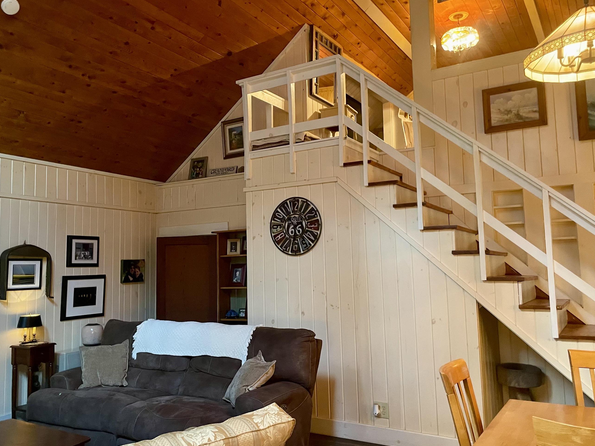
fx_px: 533
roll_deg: +1.1
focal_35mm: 31
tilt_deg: +5.4
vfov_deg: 45.4
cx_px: 260
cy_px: 218
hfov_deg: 58.2
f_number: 1.6
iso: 640
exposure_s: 1/30
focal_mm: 4.2
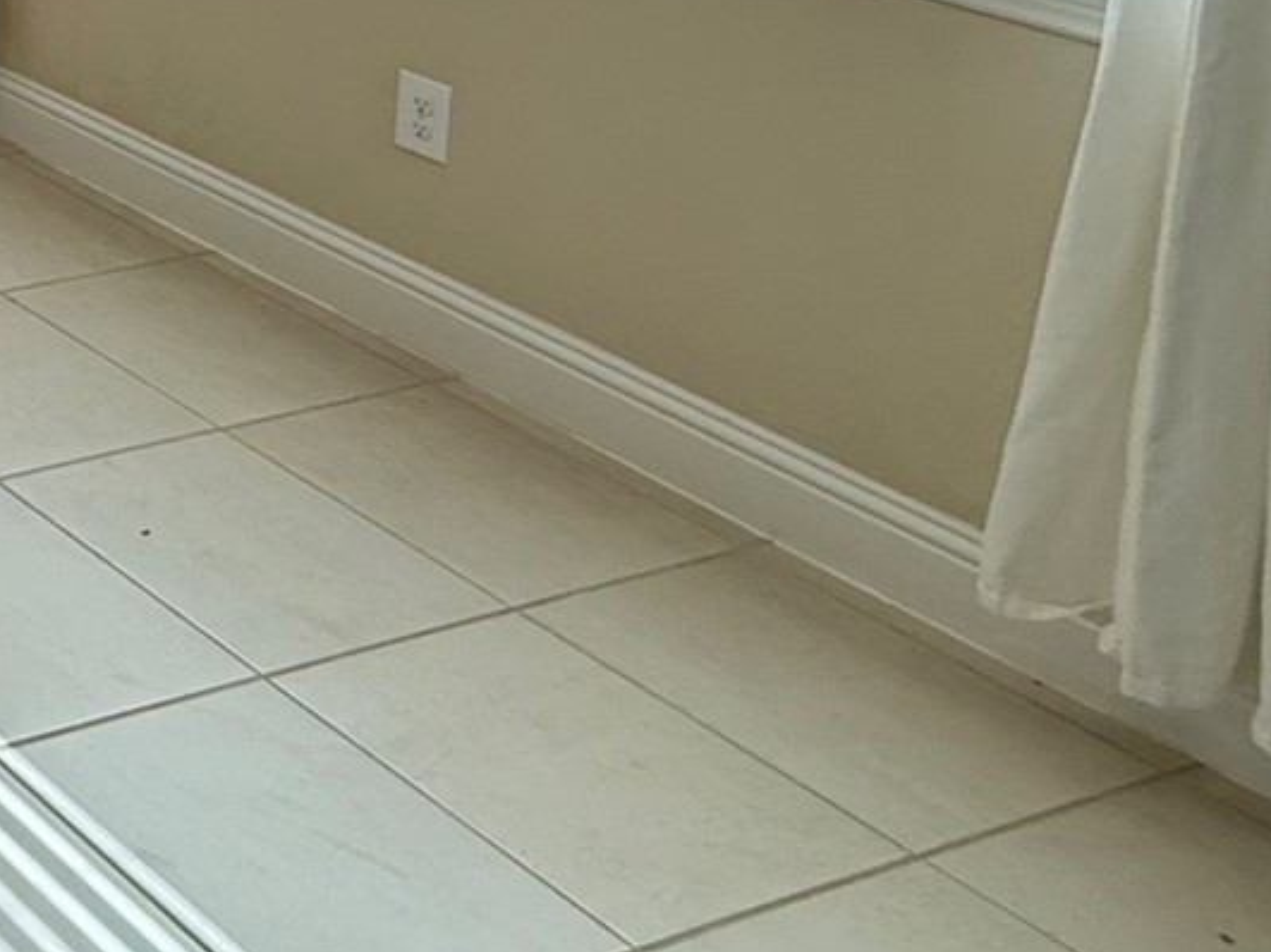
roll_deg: +0.2
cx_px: -1060
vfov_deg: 22.8
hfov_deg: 21.5
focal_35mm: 54
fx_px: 1982
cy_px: -416
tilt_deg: -8.3
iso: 250
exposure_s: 1/120
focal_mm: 2.22
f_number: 2.2
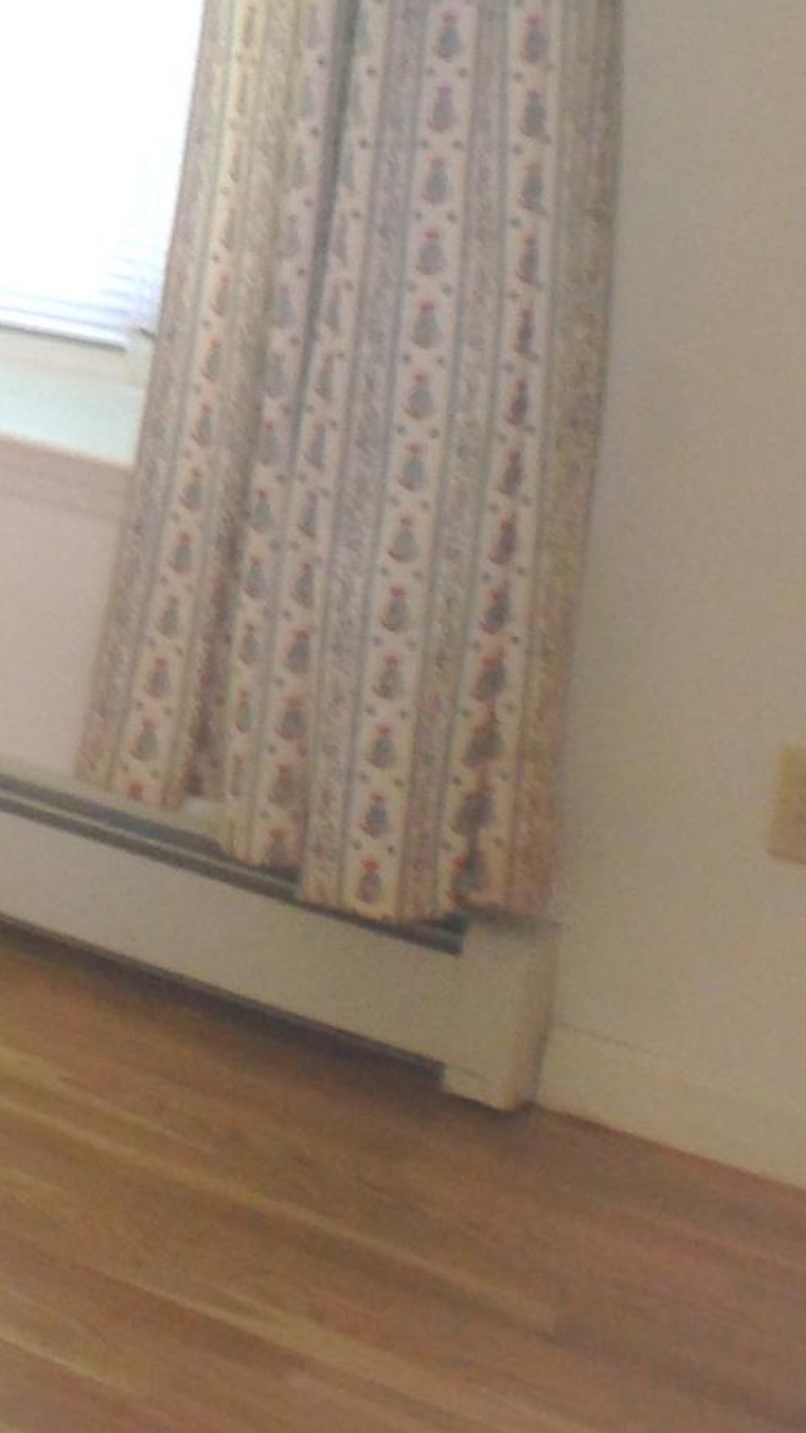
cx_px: -1389
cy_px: -8
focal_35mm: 118
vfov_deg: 17.7
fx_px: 4484
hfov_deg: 8.9
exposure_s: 1/20
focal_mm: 4.12
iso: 80
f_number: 2.4
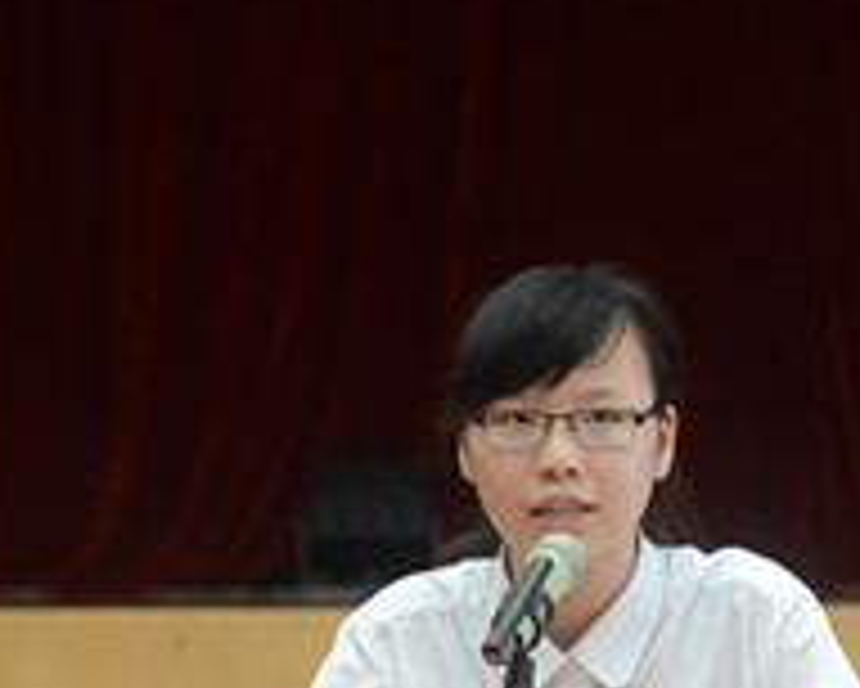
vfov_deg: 4.0
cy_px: 949
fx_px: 9810
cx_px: 684
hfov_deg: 5.0
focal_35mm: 385
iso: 800
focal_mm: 105
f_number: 5.6
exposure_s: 1/40
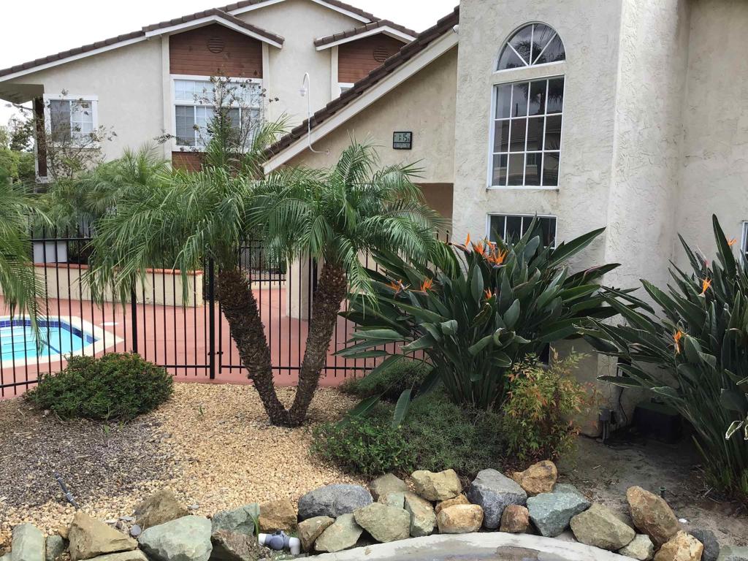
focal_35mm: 31
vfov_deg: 45.4
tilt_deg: -7.3
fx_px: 670
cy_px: 280
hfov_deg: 58.4
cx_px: 374
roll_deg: -1.3
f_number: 2.4
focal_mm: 3.3
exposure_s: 1/341
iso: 25
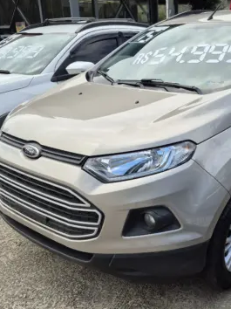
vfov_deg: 47.9
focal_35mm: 39
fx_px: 347
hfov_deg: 36.0
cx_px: 172
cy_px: 159
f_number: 1.8
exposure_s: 1/1020
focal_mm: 5.4
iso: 25
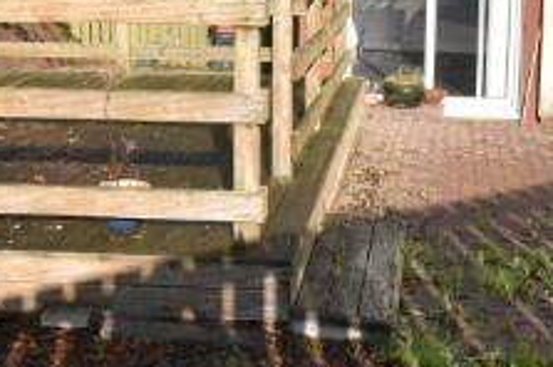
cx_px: 305
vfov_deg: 19.5
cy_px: 81
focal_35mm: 69
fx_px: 1058
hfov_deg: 29.3
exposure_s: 1/250
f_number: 8
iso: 160
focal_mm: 10
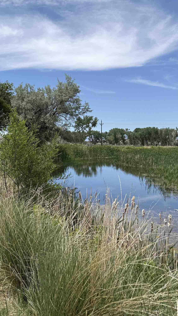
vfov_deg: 50.4
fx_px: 336
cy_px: 148
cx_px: -25
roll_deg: +0.1
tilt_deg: -0.1
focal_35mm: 40
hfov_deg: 26.9
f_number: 1.78
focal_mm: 6.76
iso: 80
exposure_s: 1/4673
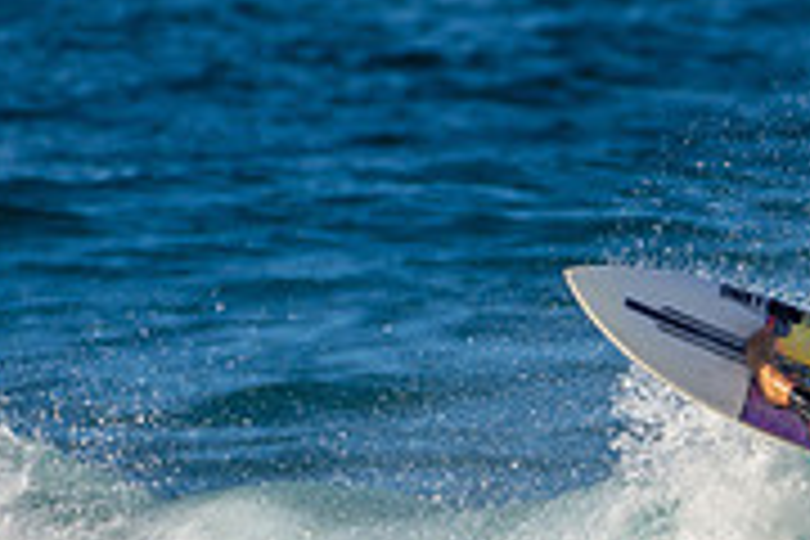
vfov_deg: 0.6
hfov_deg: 0.9
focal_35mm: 2412
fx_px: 54266
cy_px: 650
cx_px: 846
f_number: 5.6
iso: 140
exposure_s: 1/1250
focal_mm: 500
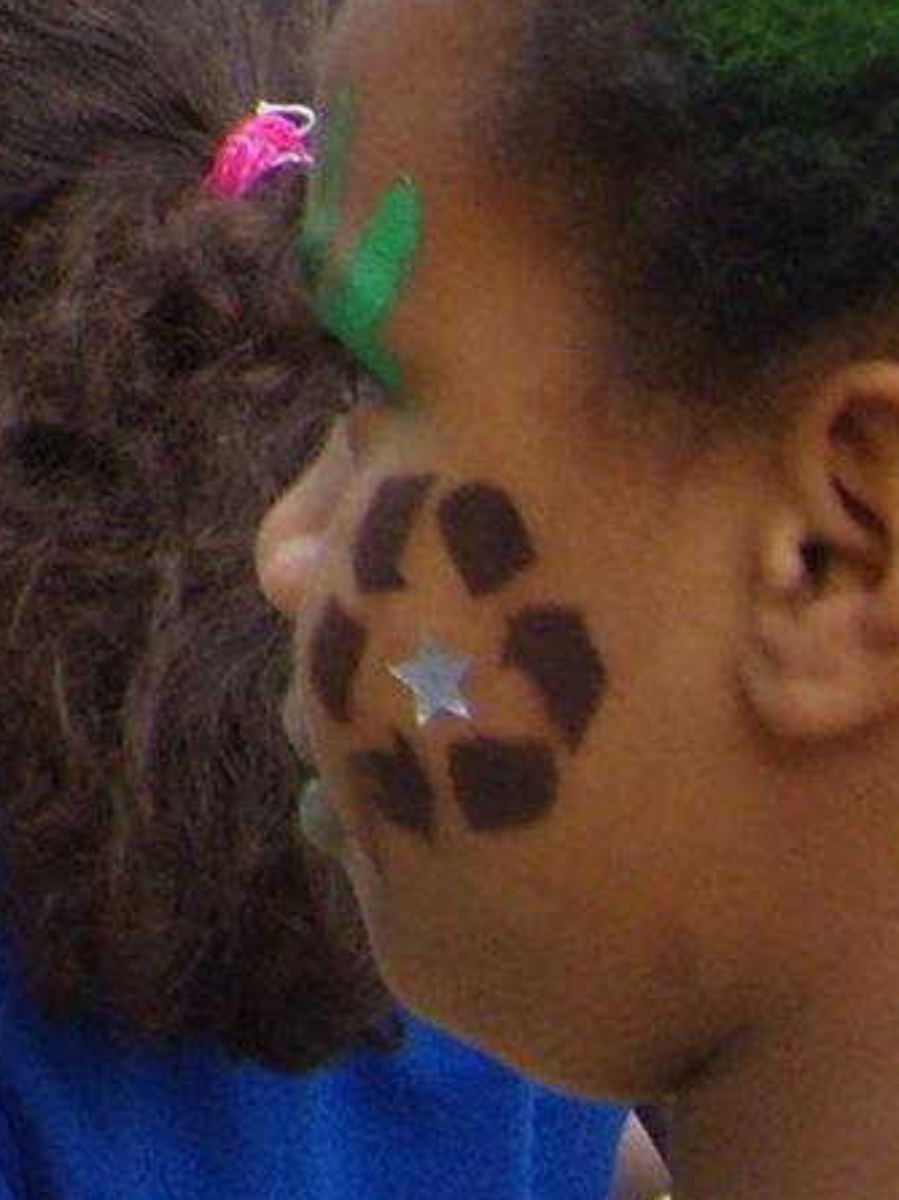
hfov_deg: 6.6
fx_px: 6967
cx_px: -1997
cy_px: -896
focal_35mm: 201
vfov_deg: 9.4
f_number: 2.8
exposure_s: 1/350
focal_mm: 7.4
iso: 80
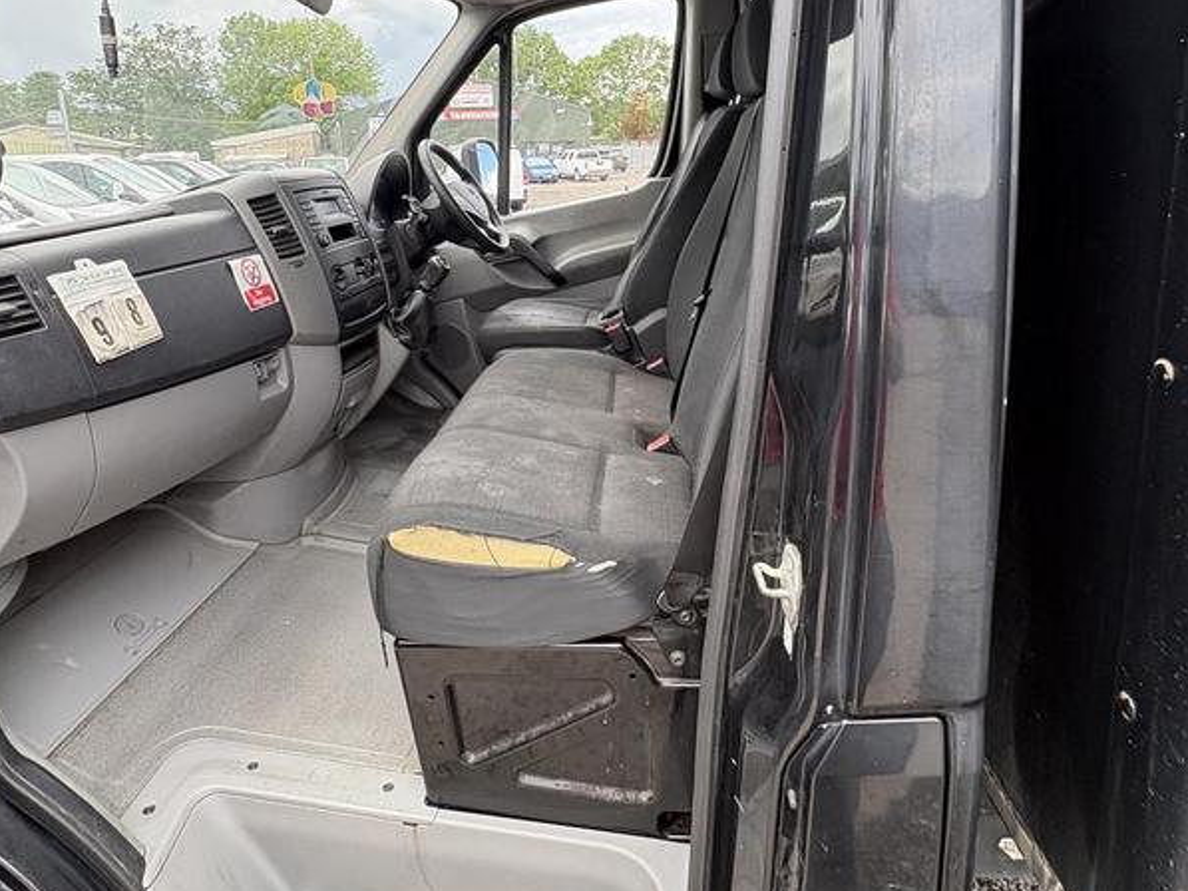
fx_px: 721
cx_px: 585
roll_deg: -0.1
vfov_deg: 62.2
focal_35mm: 21
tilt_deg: -10.3
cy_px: 312
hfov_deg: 79.0
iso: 50
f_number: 2.2
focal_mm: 2.22
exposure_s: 1/99
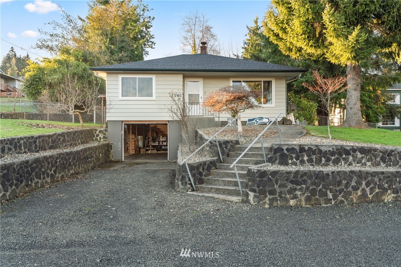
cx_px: 200
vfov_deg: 44.9
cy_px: 134
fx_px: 323
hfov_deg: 63.7
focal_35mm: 29
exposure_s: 1/100
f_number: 8
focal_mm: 29
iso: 320
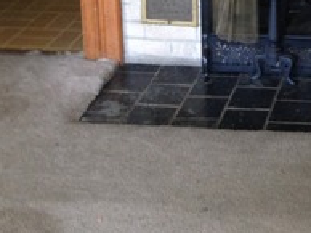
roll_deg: +1.3
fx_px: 978
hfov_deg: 17.5
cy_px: -121
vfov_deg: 12.8
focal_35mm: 109
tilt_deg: -12.4
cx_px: 327
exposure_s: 1/20
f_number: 2.4
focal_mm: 4.12
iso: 100
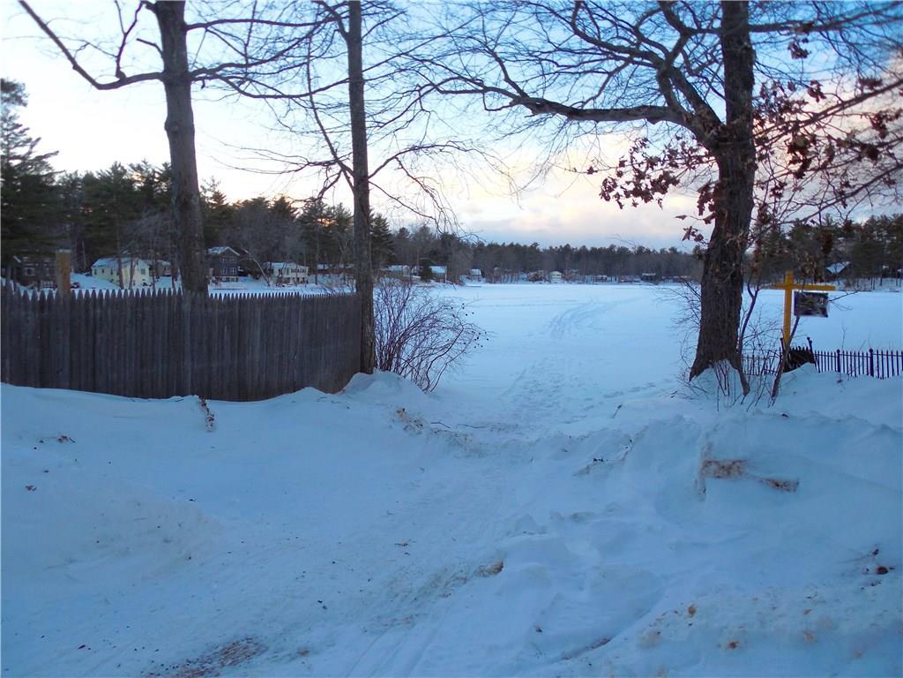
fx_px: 652
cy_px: 339
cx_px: 452
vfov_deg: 54.9
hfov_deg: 69.4
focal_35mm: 25
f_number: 3.3
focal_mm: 4.5
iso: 125
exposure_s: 1/200
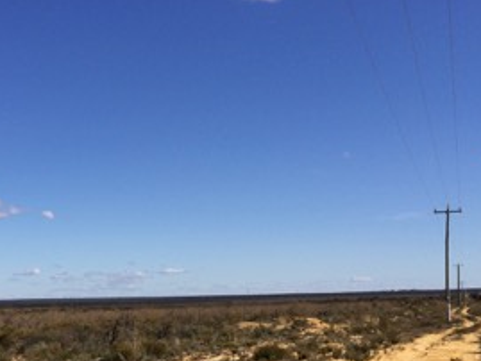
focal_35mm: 56
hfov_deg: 33.5
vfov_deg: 25.4
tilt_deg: +0.2
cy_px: 315
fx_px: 778
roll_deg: +2.2
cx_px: 105
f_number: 2.2
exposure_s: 1/2933
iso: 32
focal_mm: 4.15
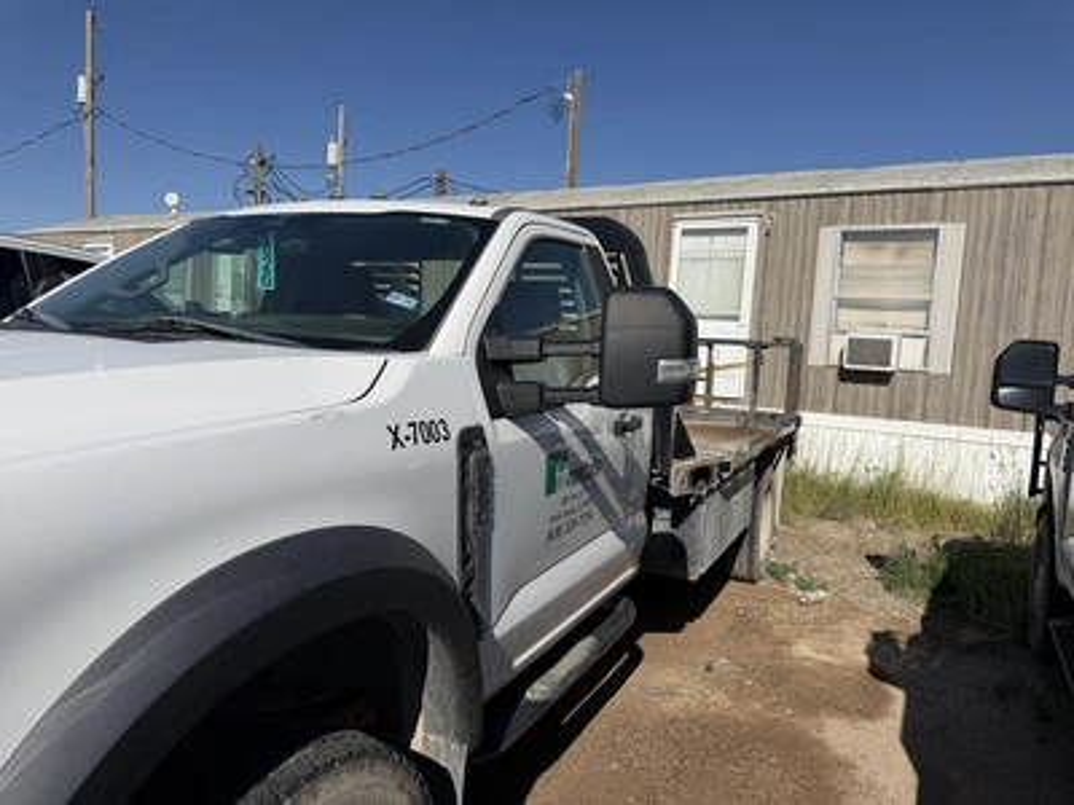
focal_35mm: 24
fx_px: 745
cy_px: 402
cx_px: 537
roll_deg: -0.5
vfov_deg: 56.8
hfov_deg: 71.6
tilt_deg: -2.0
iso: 80
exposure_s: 1/10309
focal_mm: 6.76
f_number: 1.78
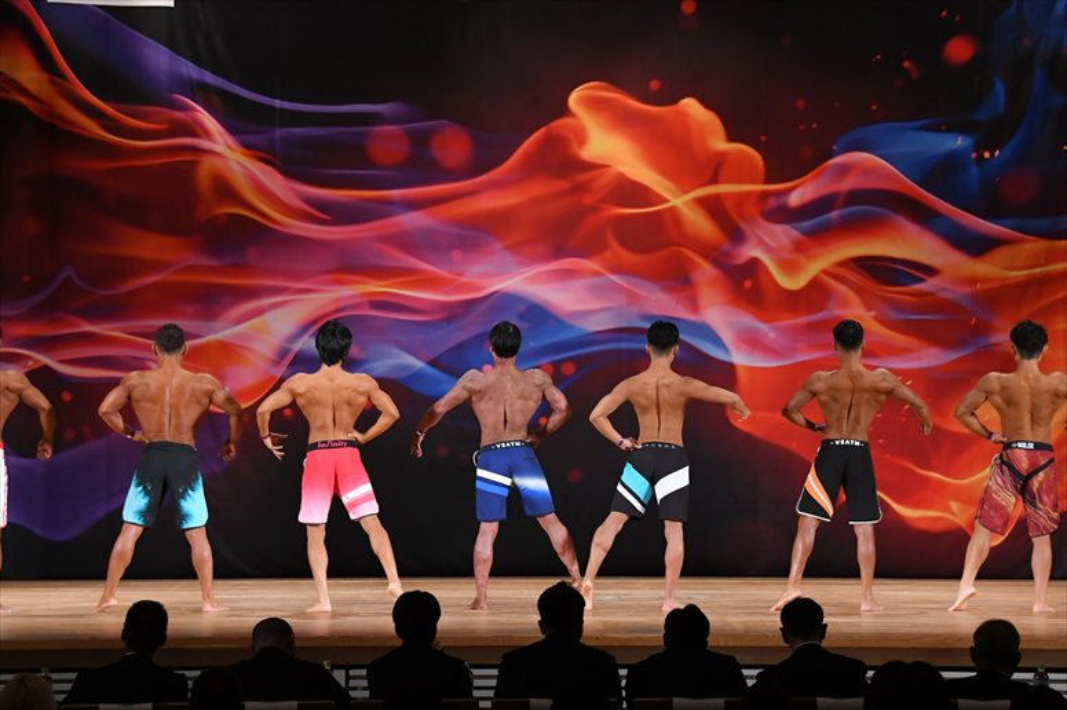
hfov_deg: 17.5
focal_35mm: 117
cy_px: 355
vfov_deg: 11.7
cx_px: 534
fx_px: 3466
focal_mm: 78
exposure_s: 1/400
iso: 3200
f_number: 5.6
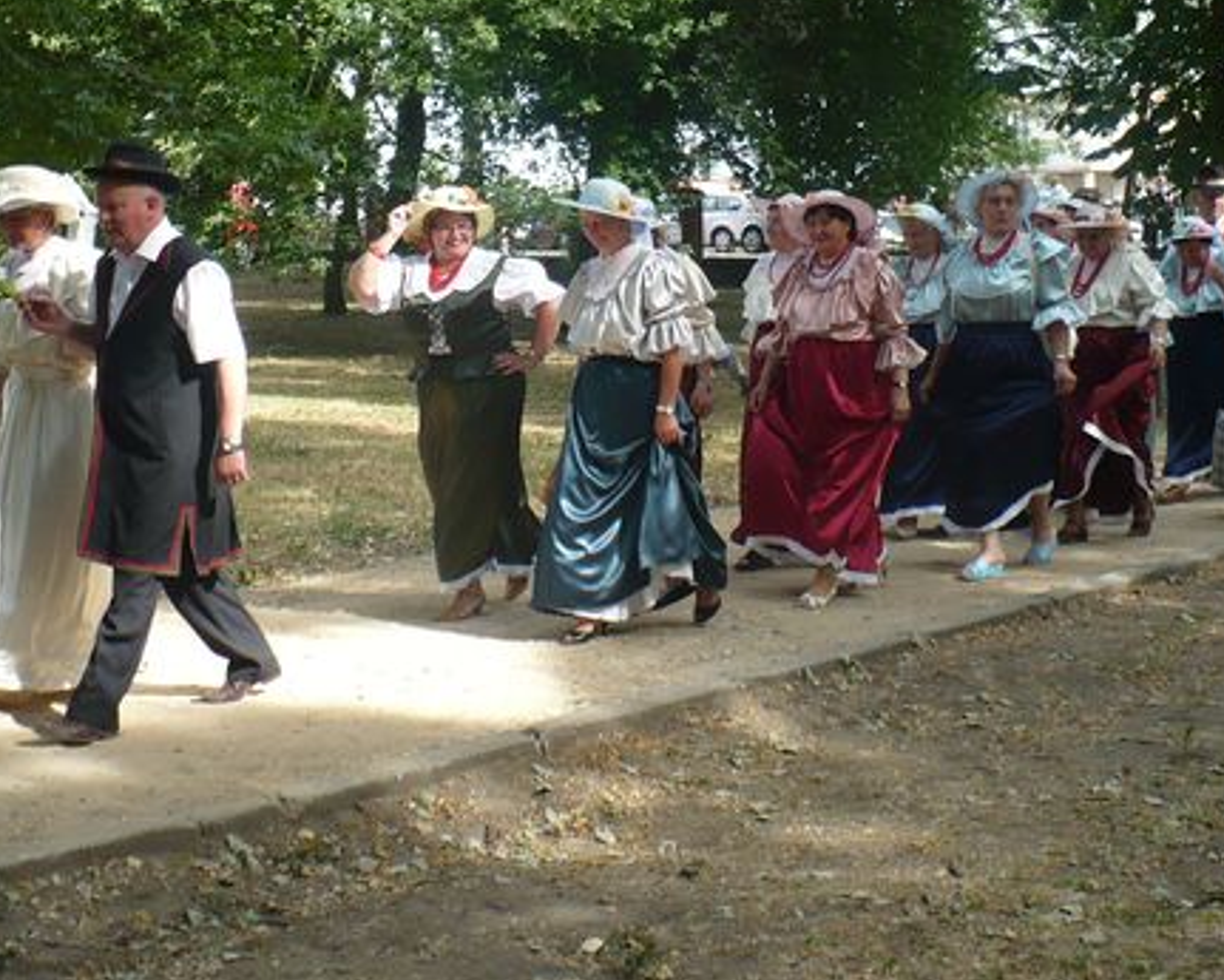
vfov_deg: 22.8
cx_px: 531
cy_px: 401
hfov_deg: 28.3
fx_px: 2428
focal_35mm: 67
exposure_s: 1/160
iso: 100
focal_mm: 6.1
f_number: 2.8
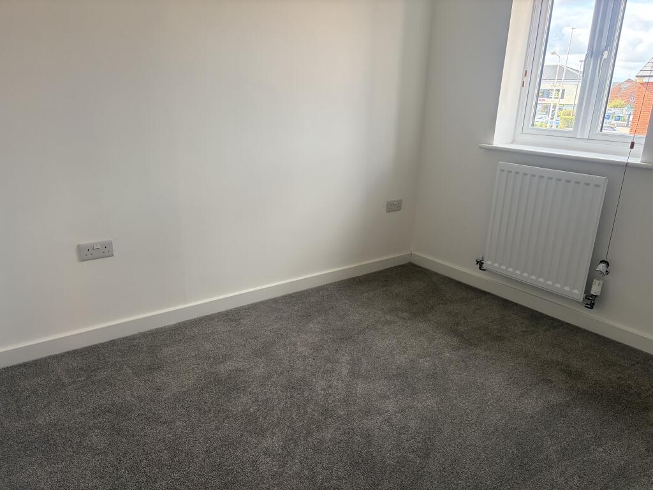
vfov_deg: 53.1
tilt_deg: -16.5
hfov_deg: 67.3
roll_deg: -1.5
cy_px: 245
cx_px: 326
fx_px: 490
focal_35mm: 26
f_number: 1.6
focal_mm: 5.96
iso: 125
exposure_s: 1/236
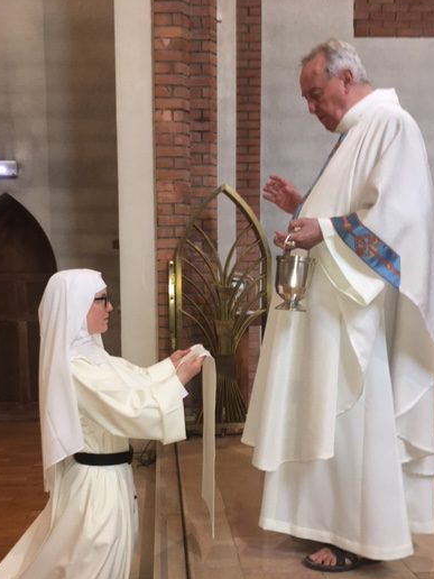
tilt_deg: -7.6
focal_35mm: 36
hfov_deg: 39.6
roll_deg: +1.8
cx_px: 186
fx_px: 602
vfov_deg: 51.0
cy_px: 347
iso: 125
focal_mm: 4.15
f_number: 2.2
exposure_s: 1/25
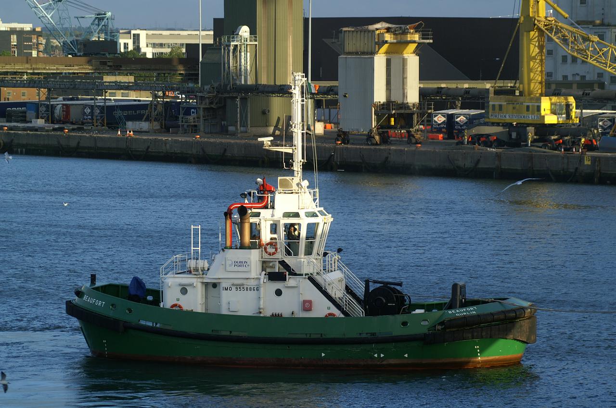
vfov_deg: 7.6
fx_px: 3075
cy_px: 204
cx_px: 308
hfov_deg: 11.4
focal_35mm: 180
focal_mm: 120
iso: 200
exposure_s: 1/320
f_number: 5.6
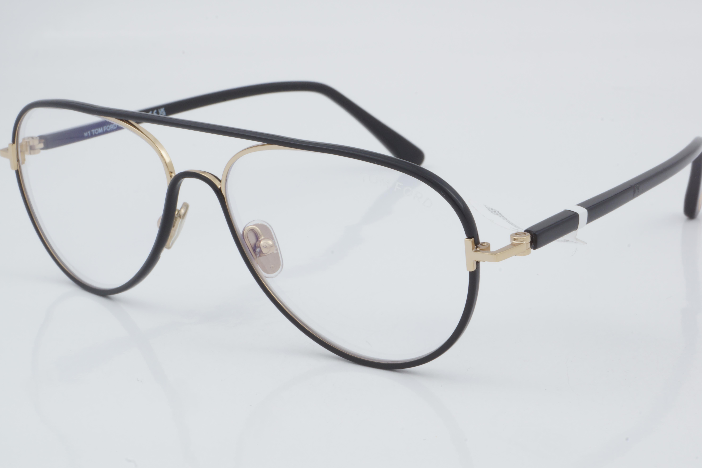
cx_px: 355
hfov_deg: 24.3
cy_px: 233
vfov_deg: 16.4
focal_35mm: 84
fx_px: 1628
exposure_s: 1/3
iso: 100
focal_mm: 55
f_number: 32
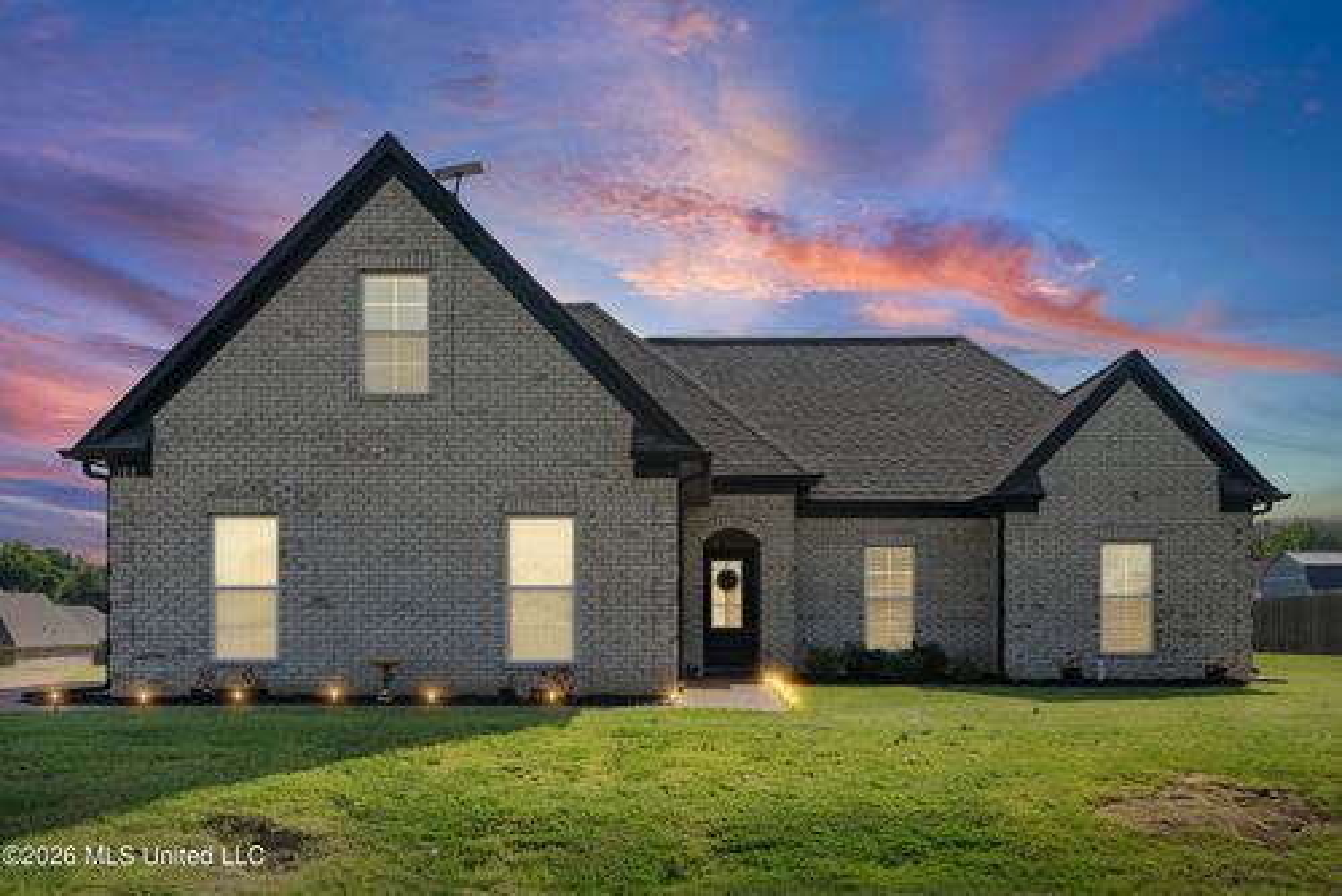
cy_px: 448
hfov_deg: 57.2
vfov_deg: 40.0
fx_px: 1231
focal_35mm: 33
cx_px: 671
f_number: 9
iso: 800
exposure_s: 1/320
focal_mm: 33
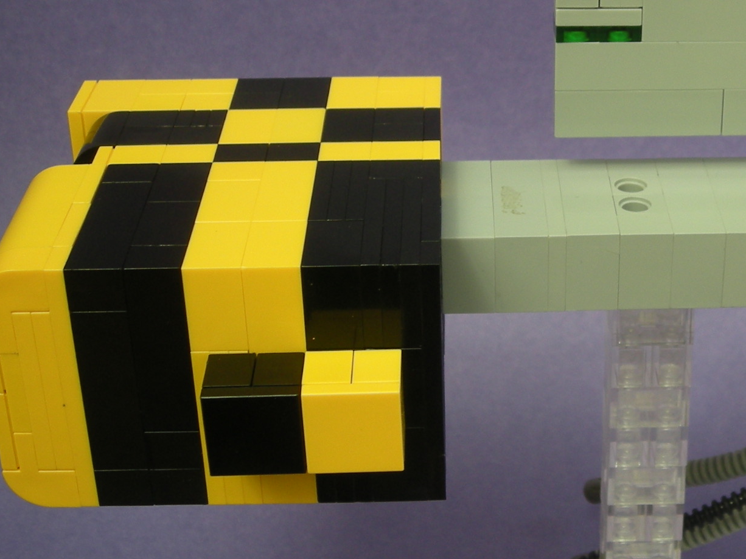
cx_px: 651
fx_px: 1594
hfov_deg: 25.6
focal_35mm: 74
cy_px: 207
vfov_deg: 19.9
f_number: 2.8
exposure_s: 1/210
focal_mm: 5.7
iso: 64
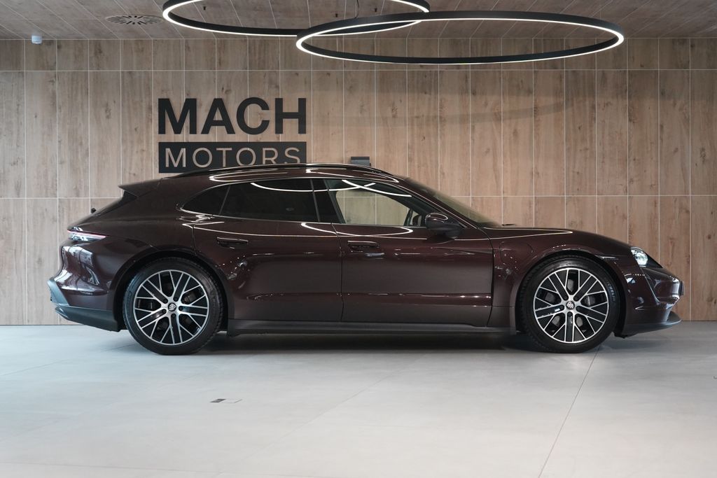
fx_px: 1195
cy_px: 239
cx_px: 358
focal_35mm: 60
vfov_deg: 22.6
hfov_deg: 33.4
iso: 6400
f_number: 5
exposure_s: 1/160
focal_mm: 60
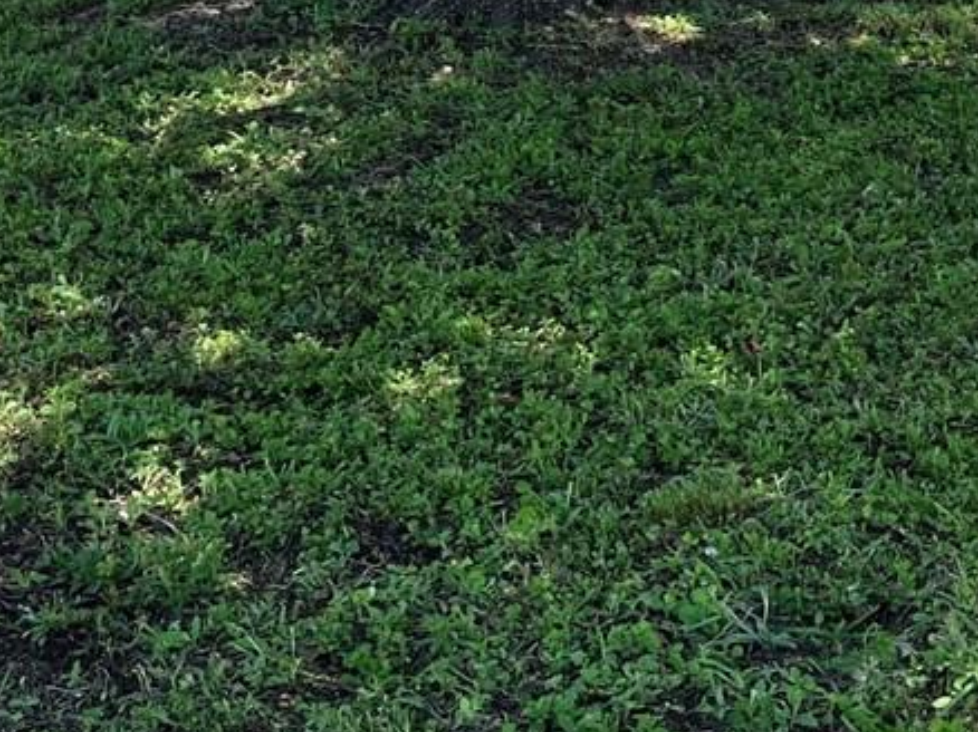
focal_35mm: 95
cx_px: 913
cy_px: 13
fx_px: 2683
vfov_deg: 15.3
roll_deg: -0.8
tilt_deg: -7.5
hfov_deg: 20.2
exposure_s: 1/833
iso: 50
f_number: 1.6
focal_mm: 5.1
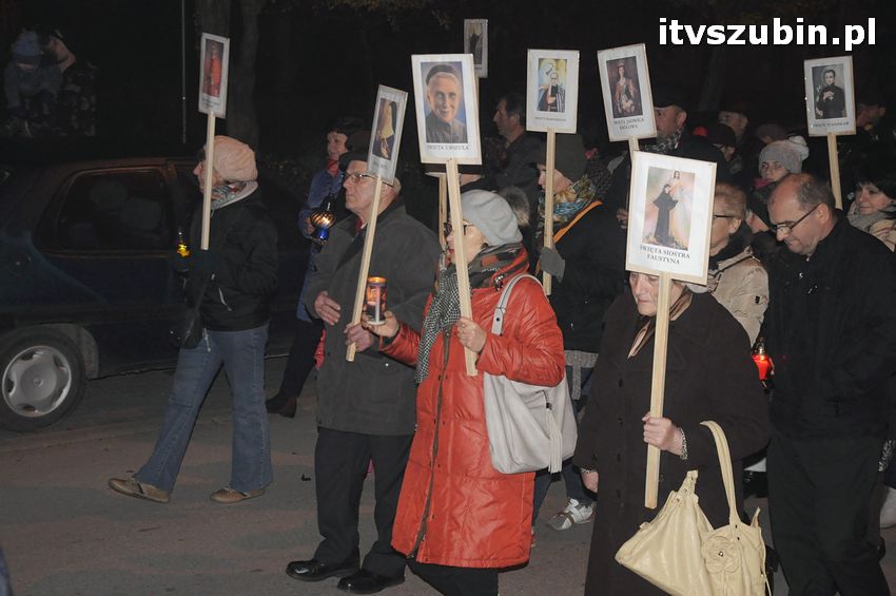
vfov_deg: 21.5
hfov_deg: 31.9
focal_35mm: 63
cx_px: 448
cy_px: 298
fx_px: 1566
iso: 2000
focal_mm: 42
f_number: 5
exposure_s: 1/60
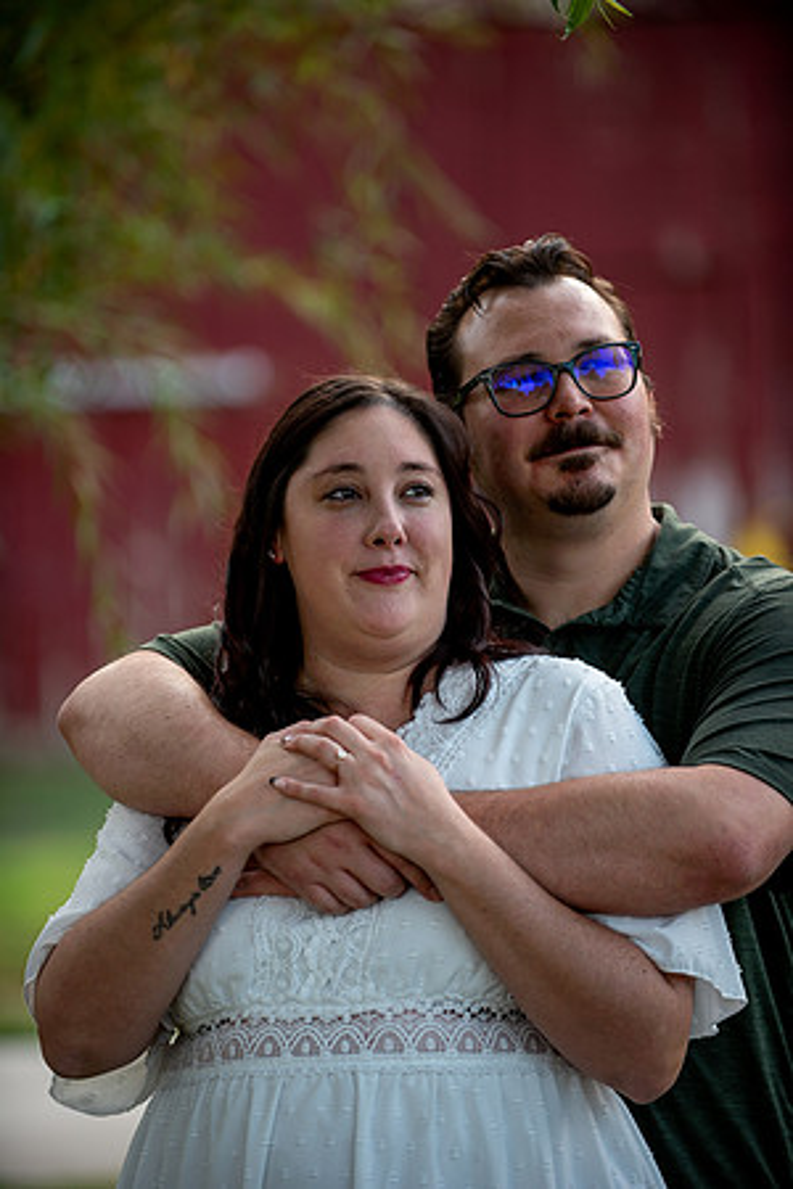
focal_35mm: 155
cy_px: 594
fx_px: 5121
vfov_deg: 13.2
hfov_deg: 8.9
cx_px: 396
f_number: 2.8
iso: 80
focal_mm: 155
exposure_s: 1/80
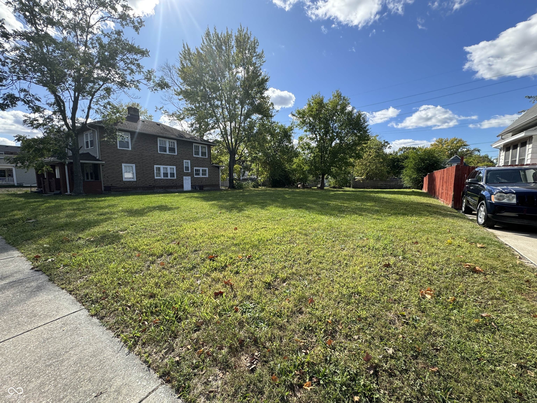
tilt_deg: -5.8
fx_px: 217
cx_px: 268
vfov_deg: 85.7
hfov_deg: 102.1
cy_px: 202
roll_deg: +0.0
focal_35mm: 14
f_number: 2.2
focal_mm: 2.22
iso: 40
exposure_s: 1/636
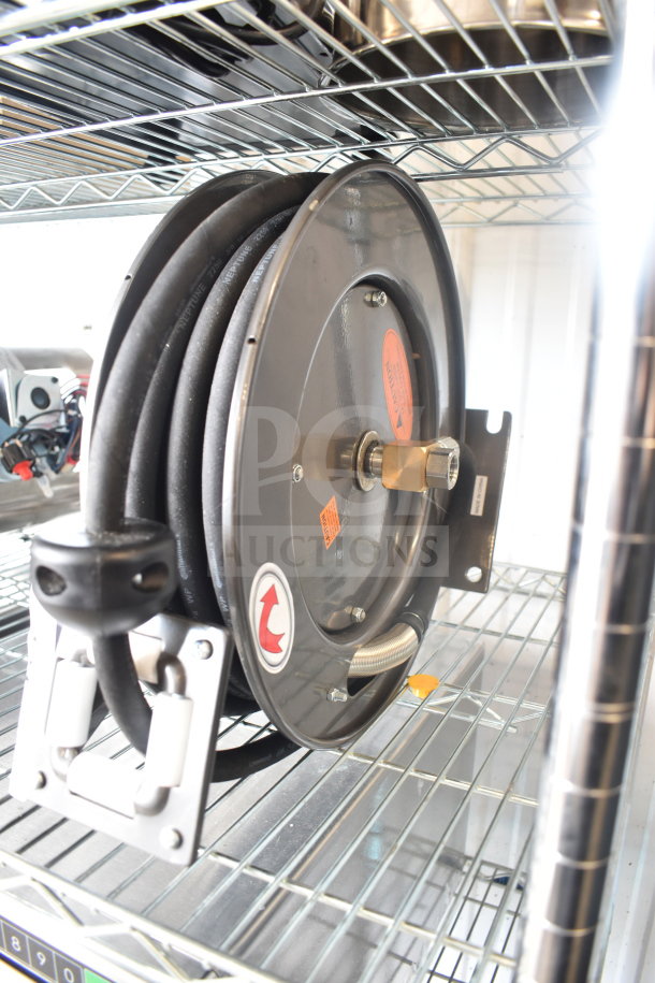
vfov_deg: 67.4
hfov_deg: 47.9
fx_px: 737
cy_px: 492
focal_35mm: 27
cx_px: 328
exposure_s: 1/30
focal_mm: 18
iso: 640
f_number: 3.5
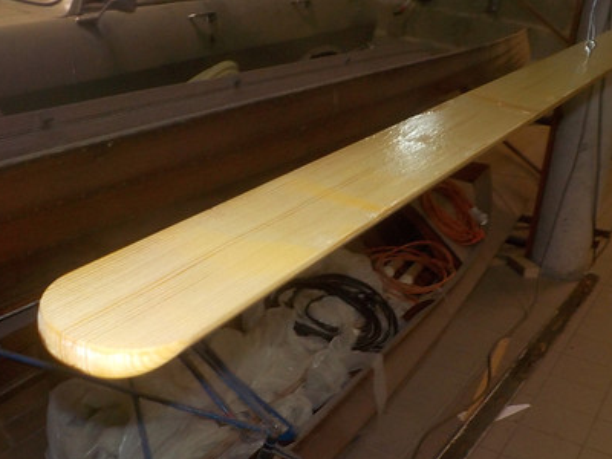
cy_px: 245
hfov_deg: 39.5
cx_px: 358
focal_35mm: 48
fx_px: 849
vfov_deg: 30.3
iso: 200
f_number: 3.3
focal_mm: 4.1
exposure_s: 1/30
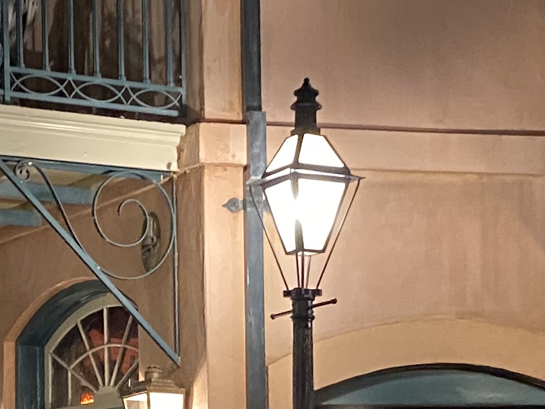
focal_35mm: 124
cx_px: 166
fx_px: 1953
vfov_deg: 11.7
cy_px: 477
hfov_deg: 15.8
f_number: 1.8
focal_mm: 4.25
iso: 1000
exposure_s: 1/30
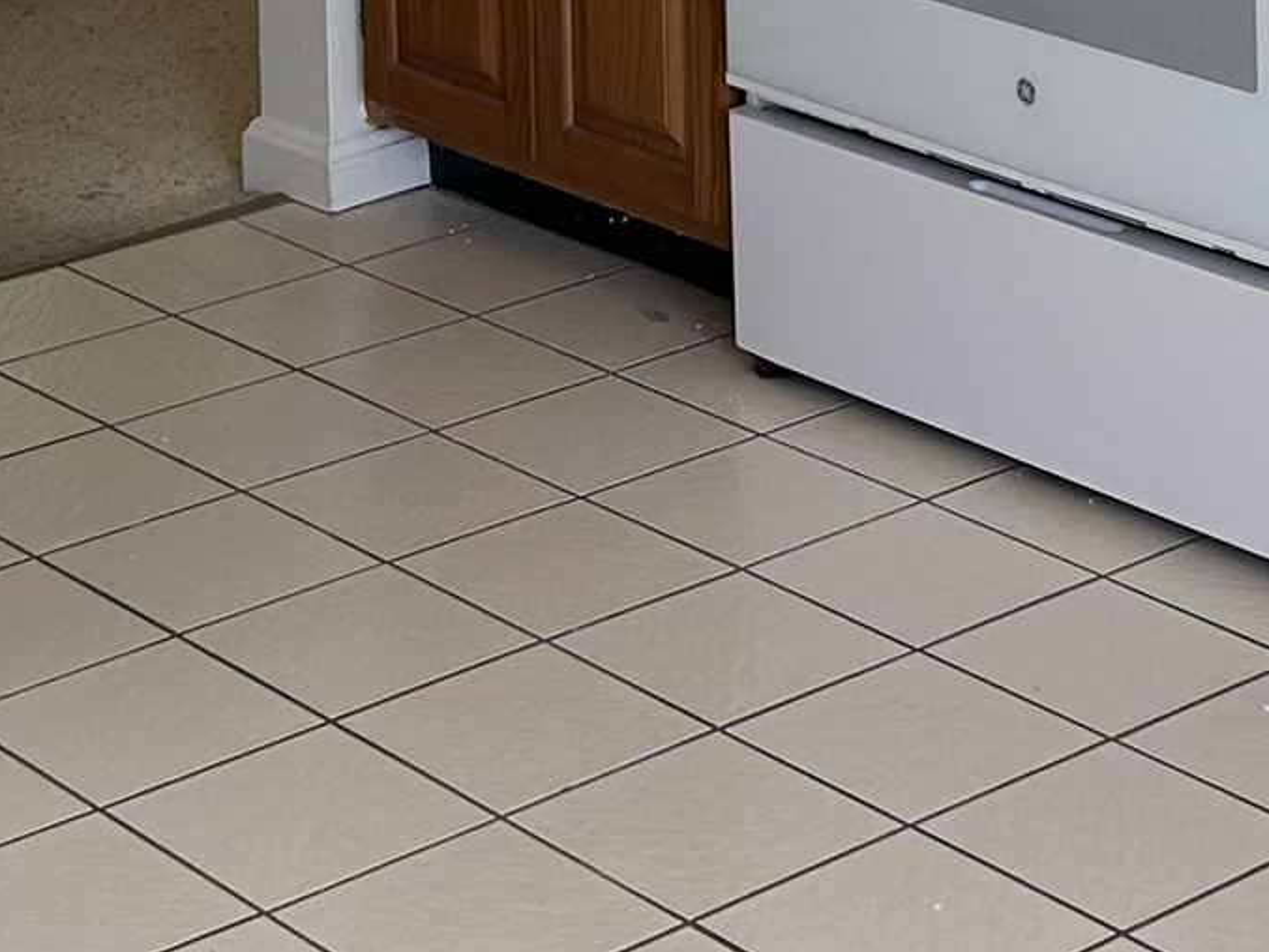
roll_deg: +1.6
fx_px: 4327
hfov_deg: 16.7
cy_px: -753
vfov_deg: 11.6
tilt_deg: -5.5
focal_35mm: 118
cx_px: 594
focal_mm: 5.7
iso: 50
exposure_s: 1/120
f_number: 1.5
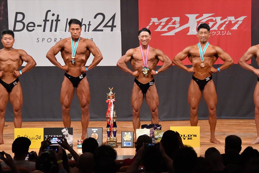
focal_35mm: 202
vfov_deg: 6.8
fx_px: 1453
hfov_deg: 10.2
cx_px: 130
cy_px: 86
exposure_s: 1/400
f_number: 5.6
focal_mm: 135
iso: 8000
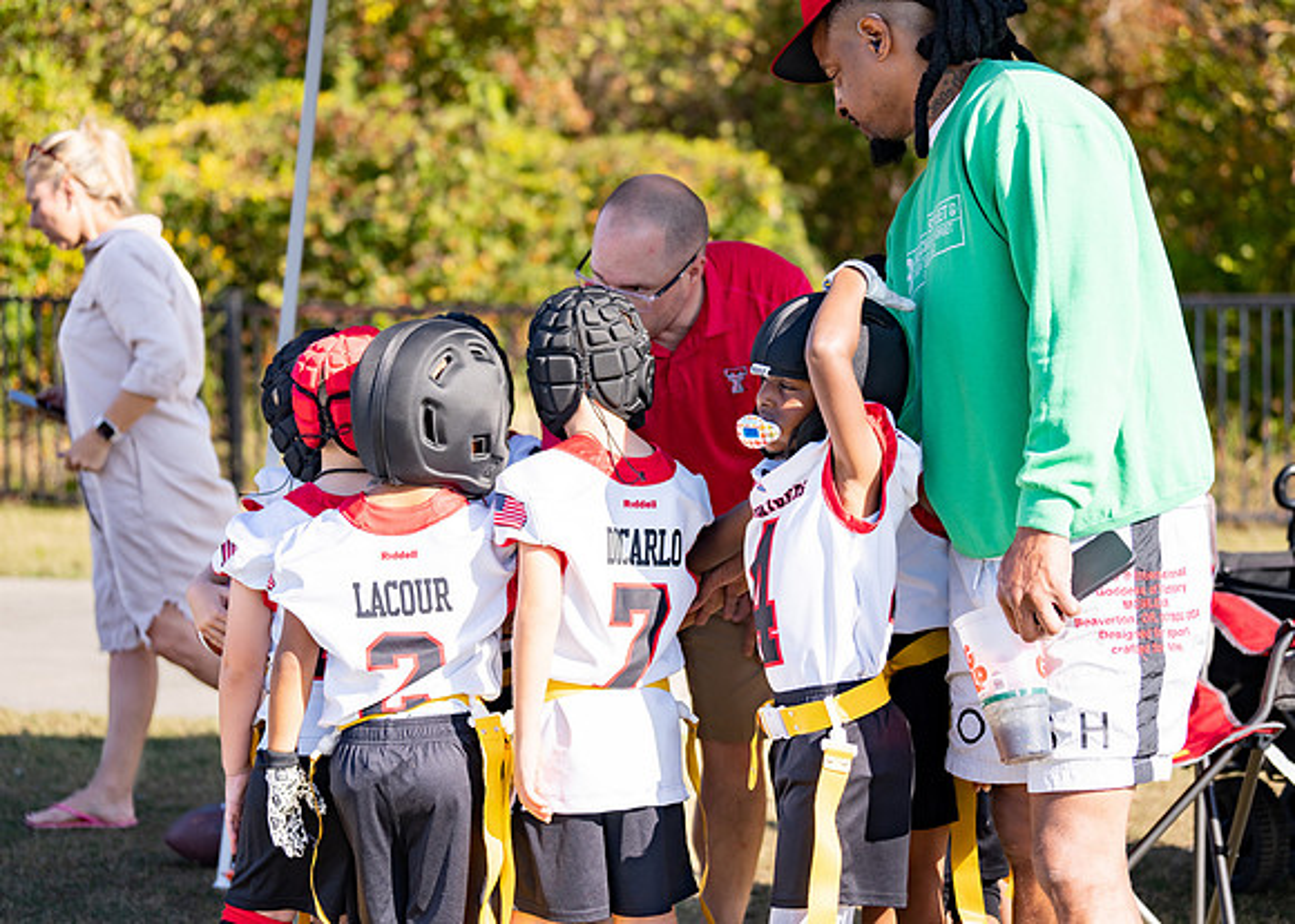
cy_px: 453
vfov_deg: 18.4
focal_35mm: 78
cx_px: 665
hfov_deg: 25.6
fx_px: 2850
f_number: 2.8
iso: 100
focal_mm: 70
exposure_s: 1/1250
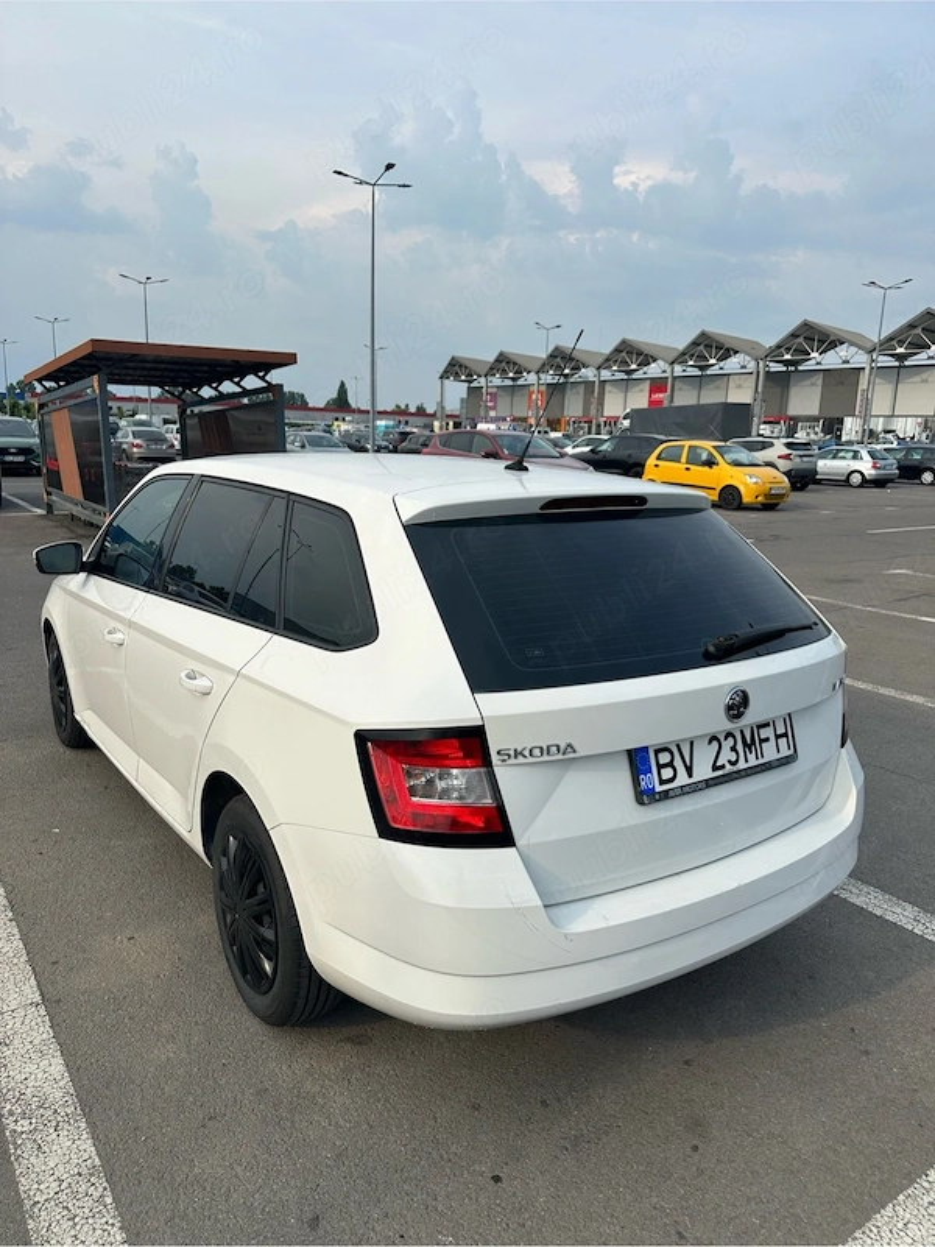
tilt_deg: -12.2
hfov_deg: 56.8
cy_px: 624
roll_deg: -2.3
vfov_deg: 71.6
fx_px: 864
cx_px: 468
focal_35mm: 24
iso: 80
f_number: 1.78
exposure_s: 1/3247
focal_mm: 6.86
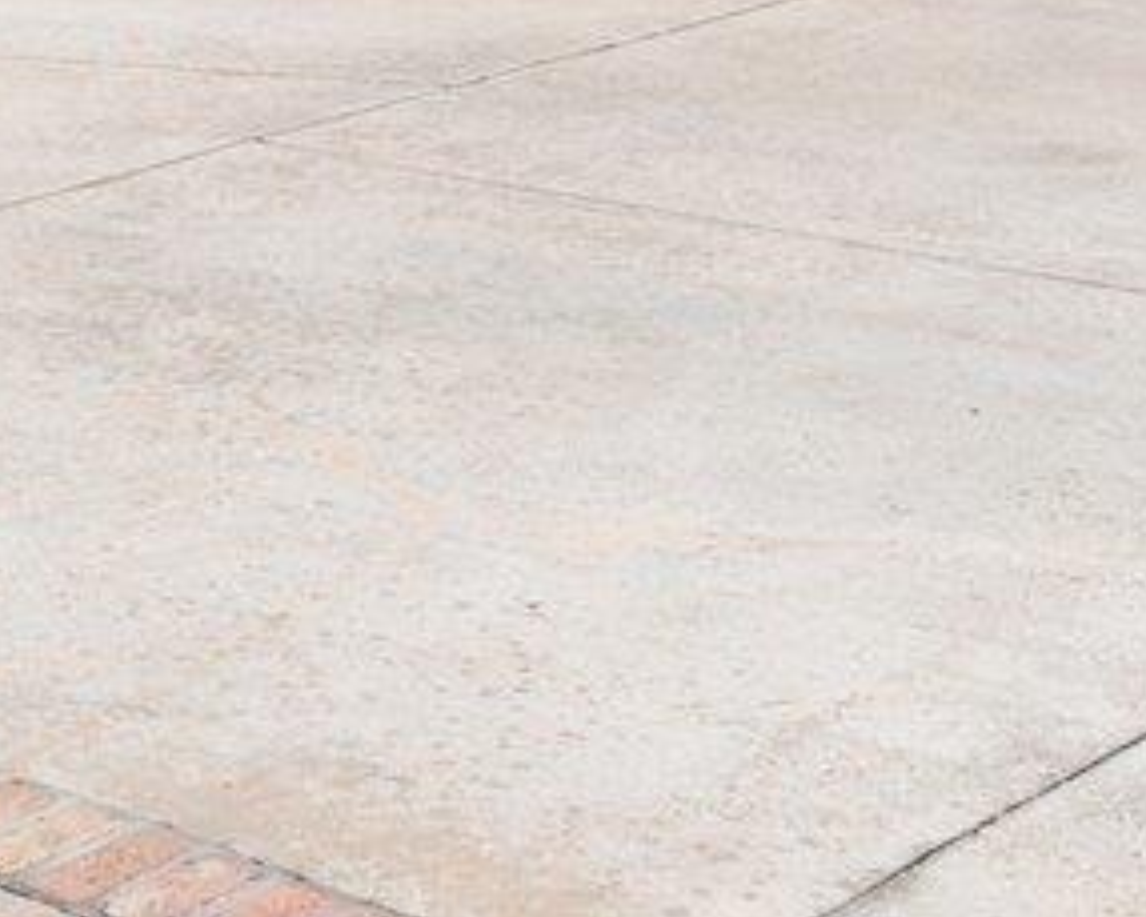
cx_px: -116
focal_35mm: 94
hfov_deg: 19.5
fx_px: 3189
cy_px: -1542
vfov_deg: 11.8
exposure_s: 1/320
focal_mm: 14
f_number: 9
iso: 250
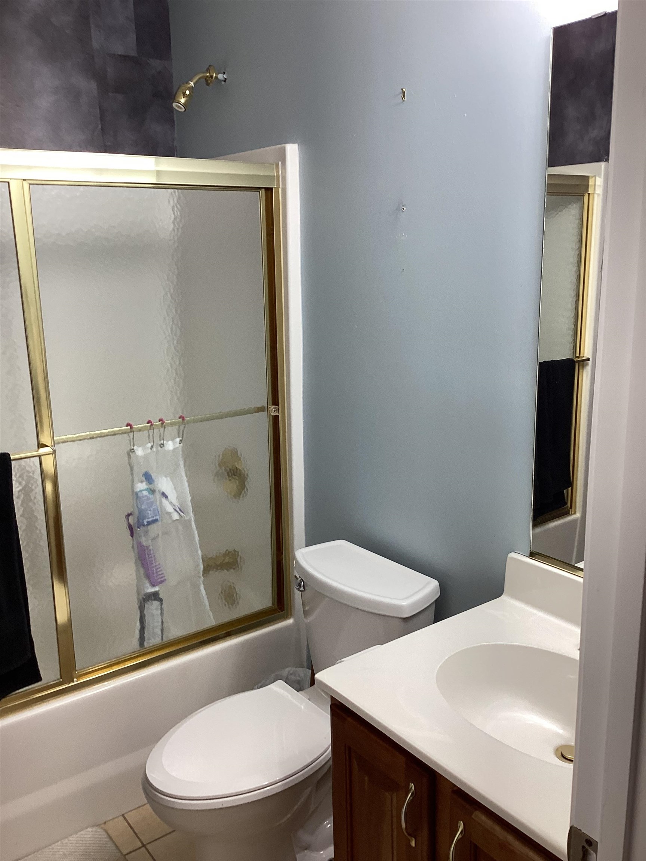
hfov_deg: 45.4
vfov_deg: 58.4
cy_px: 430
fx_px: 771
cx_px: 323
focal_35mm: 31
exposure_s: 1/50
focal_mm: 3.3
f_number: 2.4
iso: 50
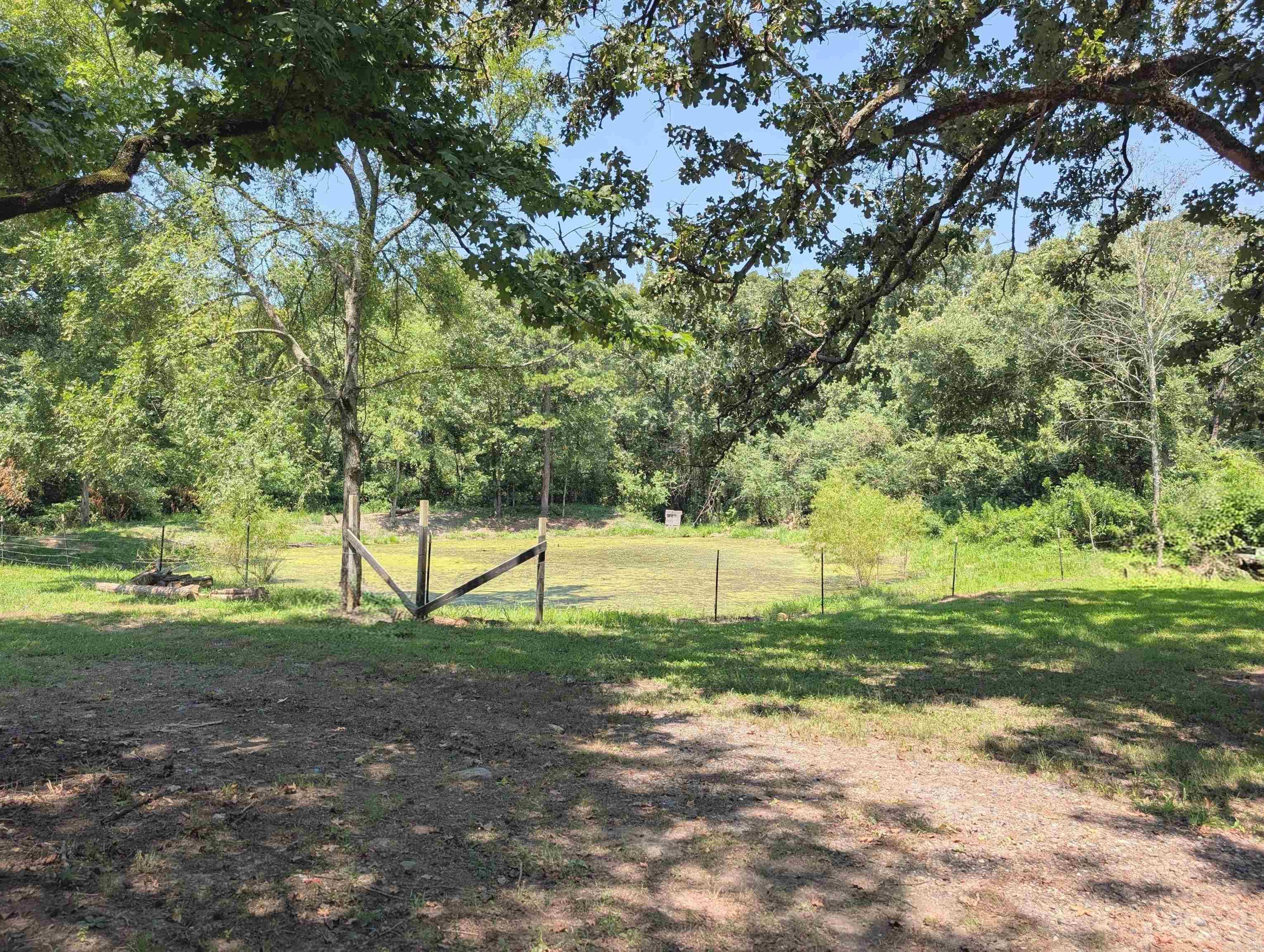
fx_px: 878
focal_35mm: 24
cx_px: 632
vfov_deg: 56.9
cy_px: 476
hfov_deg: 71.5
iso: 21
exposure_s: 1/577
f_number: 1.68
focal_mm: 6.9
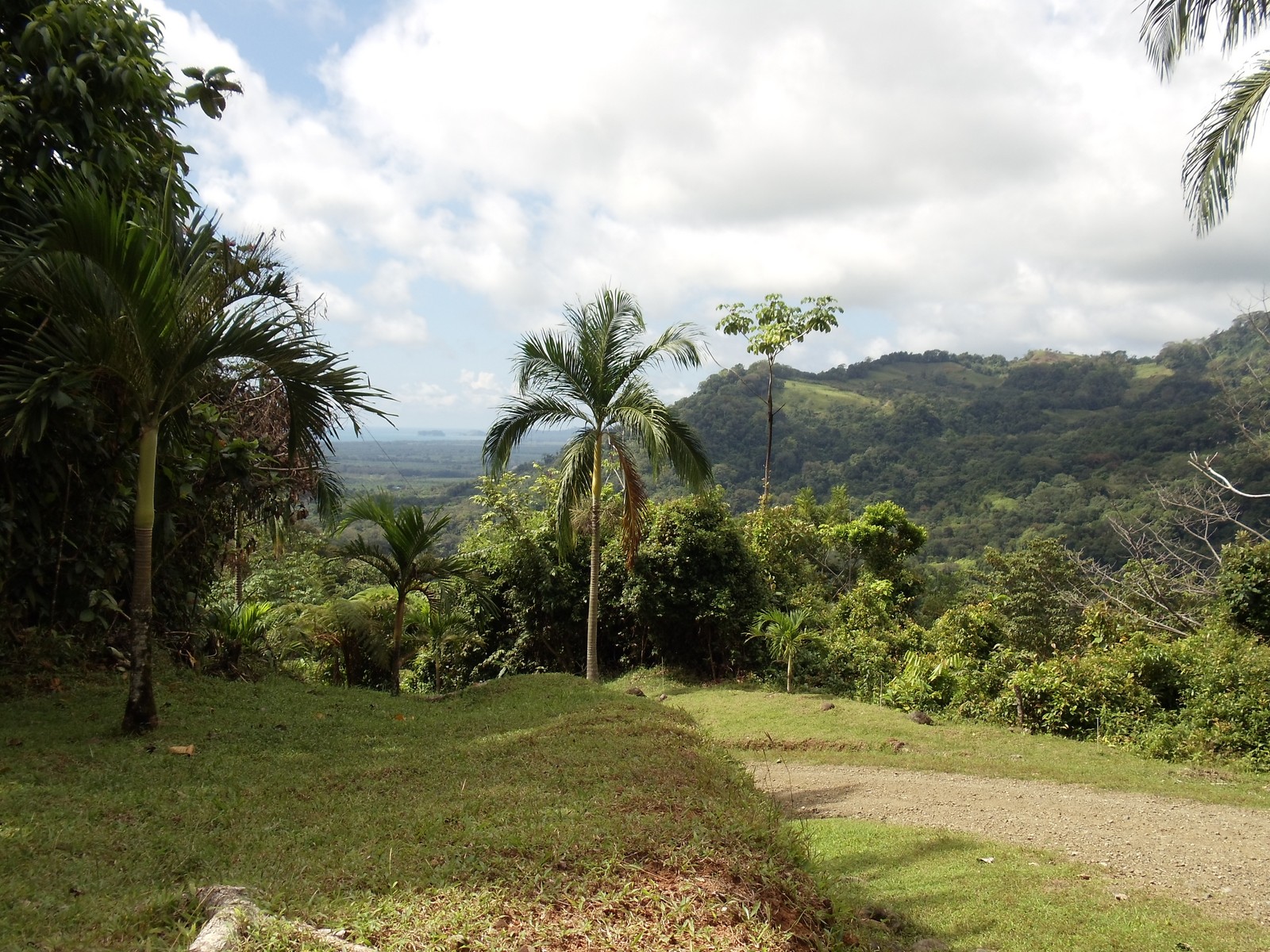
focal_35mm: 50
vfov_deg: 29.1
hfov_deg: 38.2
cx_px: 635
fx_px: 1834
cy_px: 476
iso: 80
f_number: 7.5
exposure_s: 1/160
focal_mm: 6.81
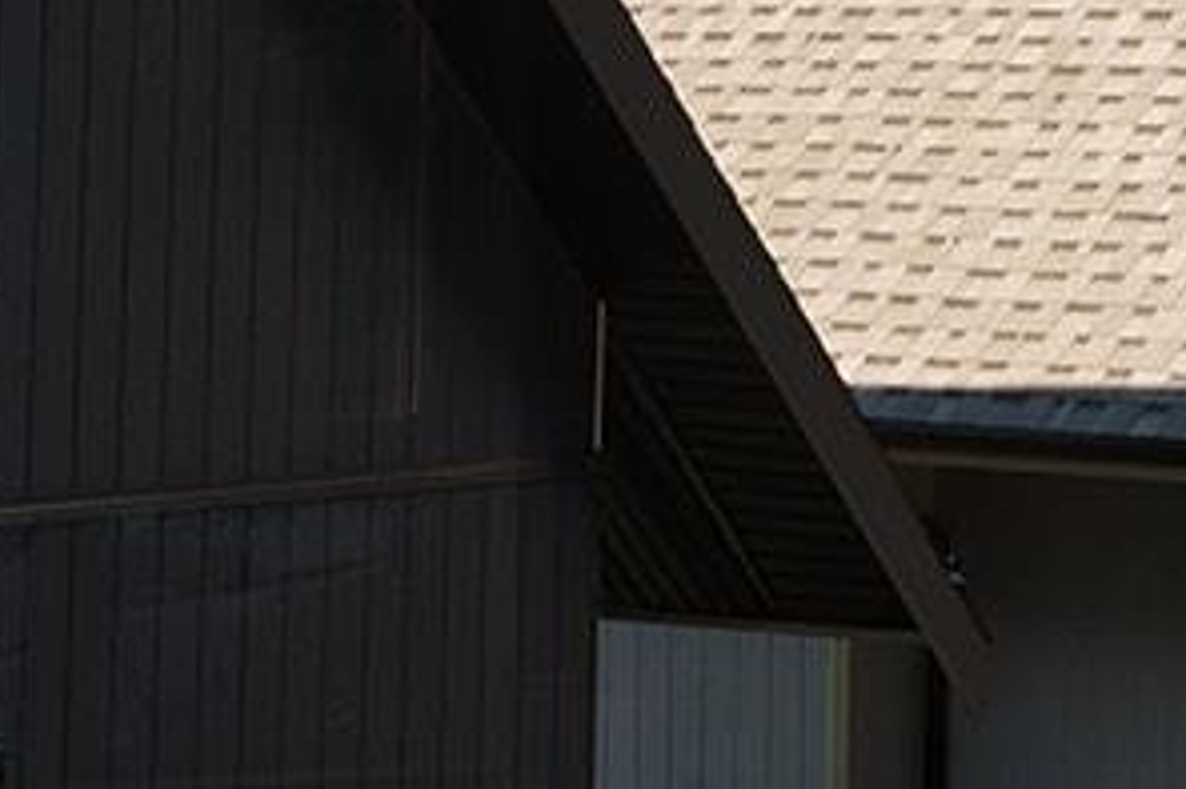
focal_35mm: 189
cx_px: 1446
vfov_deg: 7.2
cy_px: -338
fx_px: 6223
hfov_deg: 10.7
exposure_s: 1/160
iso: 400
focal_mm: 35
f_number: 16
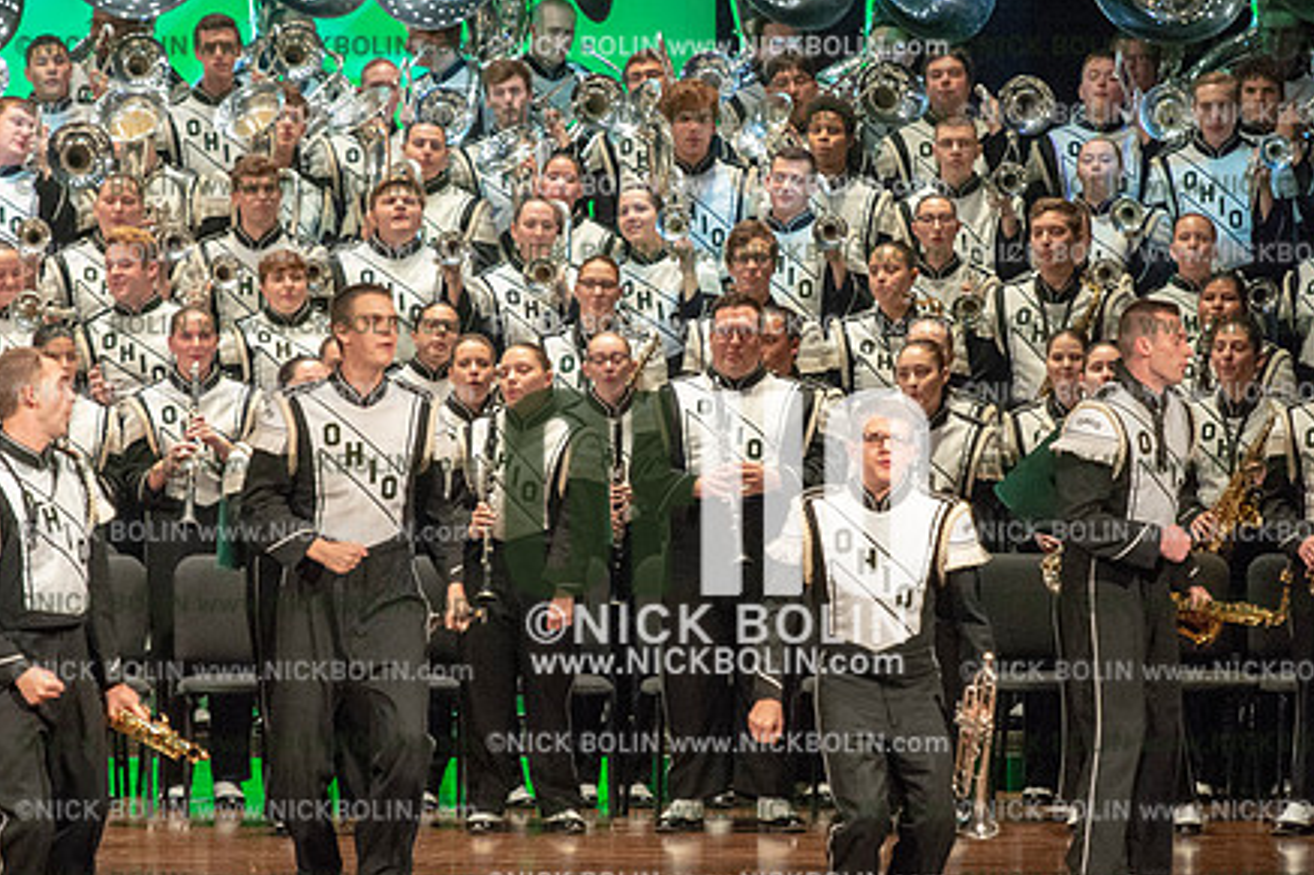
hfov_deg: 7.4
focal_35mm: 279
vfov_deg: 4.9
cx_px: 716
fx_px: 10179
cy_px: 532
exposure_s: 1/320
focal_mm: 210
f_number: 5.6
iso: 8000
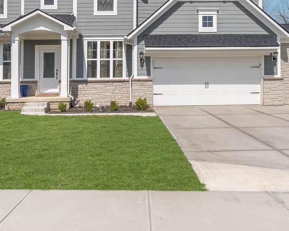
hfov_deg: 52.8
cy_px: 66
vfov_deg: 42.3
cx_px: 131
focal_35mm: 34
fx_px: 291
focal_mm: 13.3
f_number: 4
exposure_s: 1/2500
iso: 500
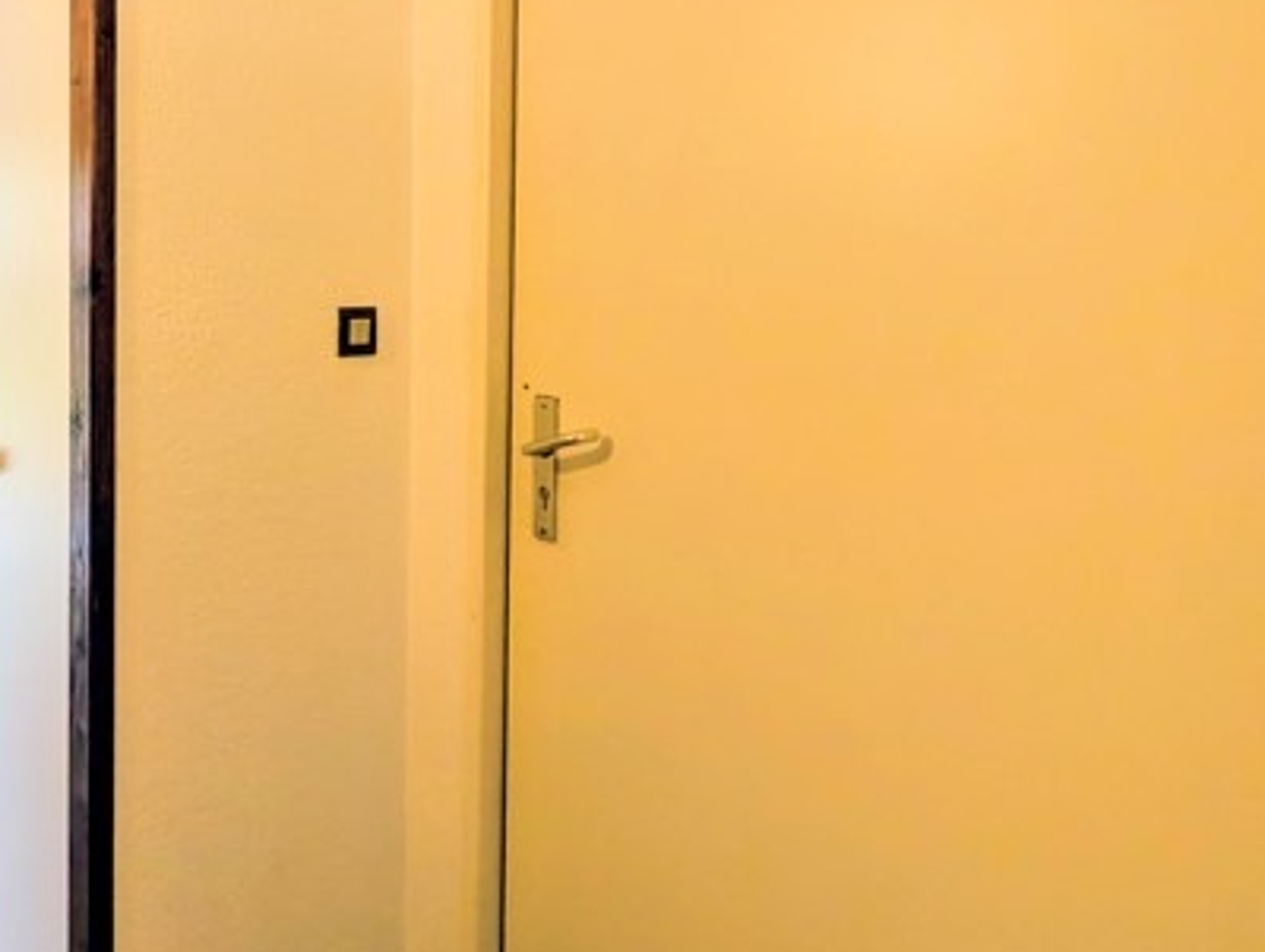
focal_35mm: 24
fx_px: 878
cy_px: 304
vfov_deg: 55.5
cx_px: 218
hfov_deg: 64.0
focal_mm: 2.02
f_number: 1.7
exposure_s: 1/126
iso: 72
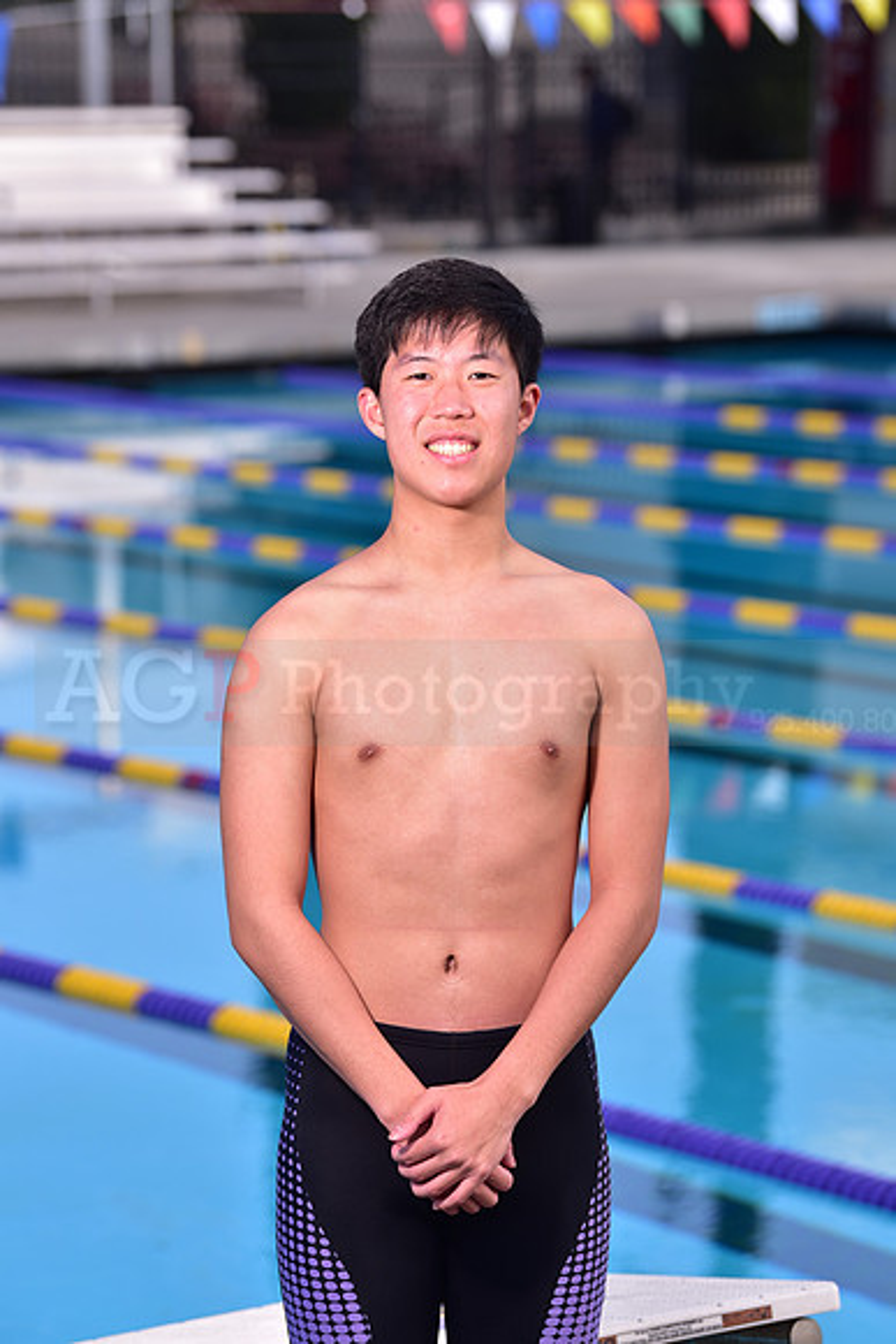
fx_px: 5037
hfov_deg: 10.2
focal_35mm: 135
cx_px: 448
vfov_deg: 15.2
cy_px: 672
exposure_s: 1/250
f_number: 5
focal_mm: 135
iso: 80
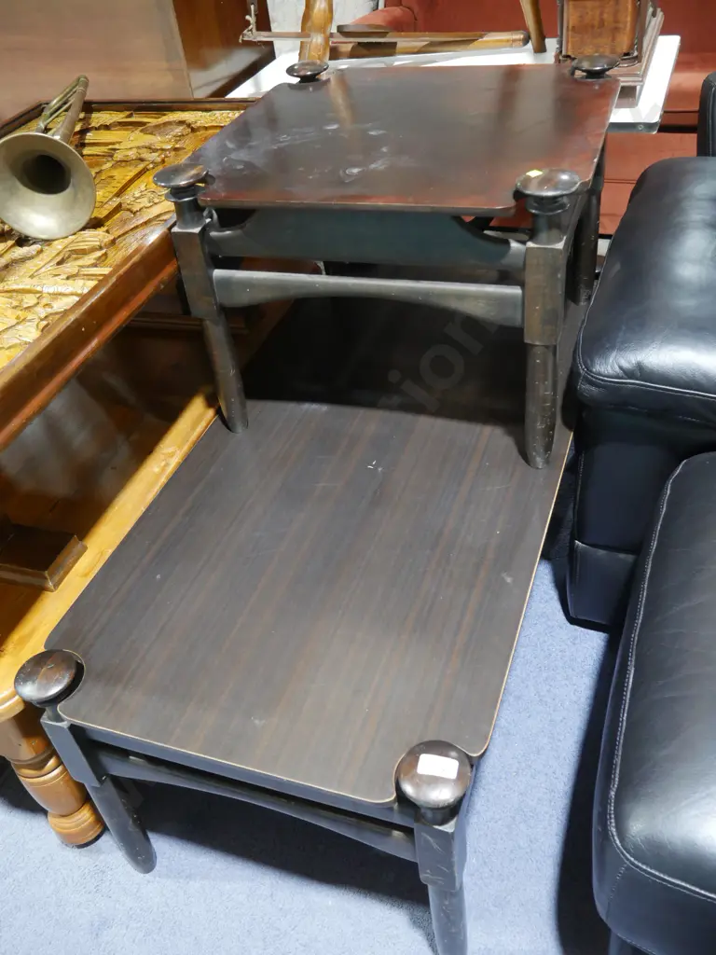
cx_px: 358
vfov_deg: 60.0
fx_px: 827
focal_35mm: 30
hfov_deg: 46.8
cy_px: 478
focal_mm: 15
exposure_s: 1/60
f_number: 3.6
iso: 1600
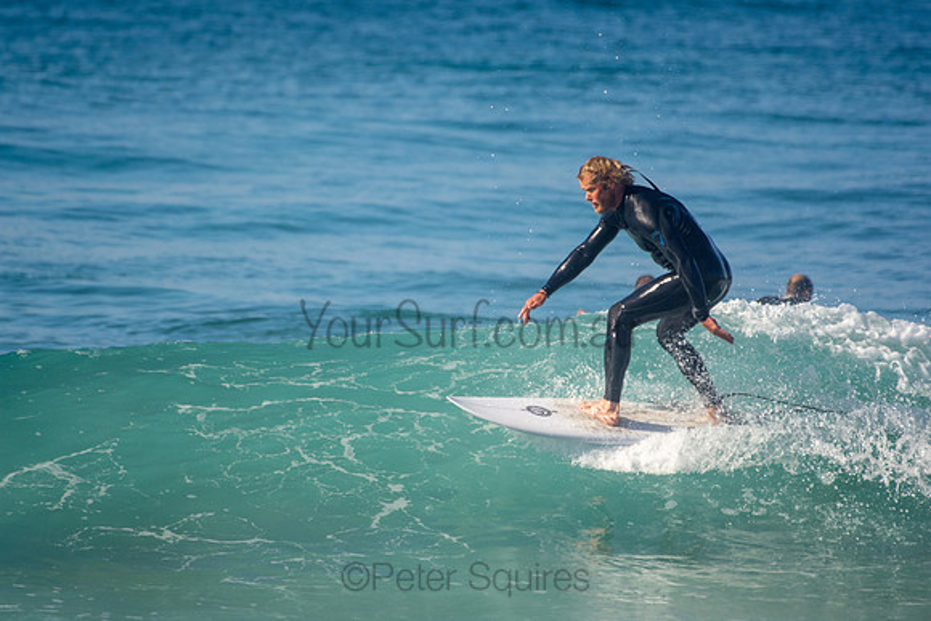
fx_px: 19399
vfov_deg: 1.8
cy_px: 310
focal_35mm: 750
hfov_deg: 2.7
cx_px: 466
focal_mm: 500
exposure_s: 1/1600
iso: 250
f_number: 5.6
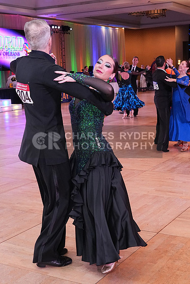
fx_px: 411
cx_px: 95
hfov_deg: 26.0
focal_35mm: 52
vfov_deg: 38.2
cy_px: 142
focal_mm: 35
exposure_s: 1/320
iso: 3200
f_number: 5.6
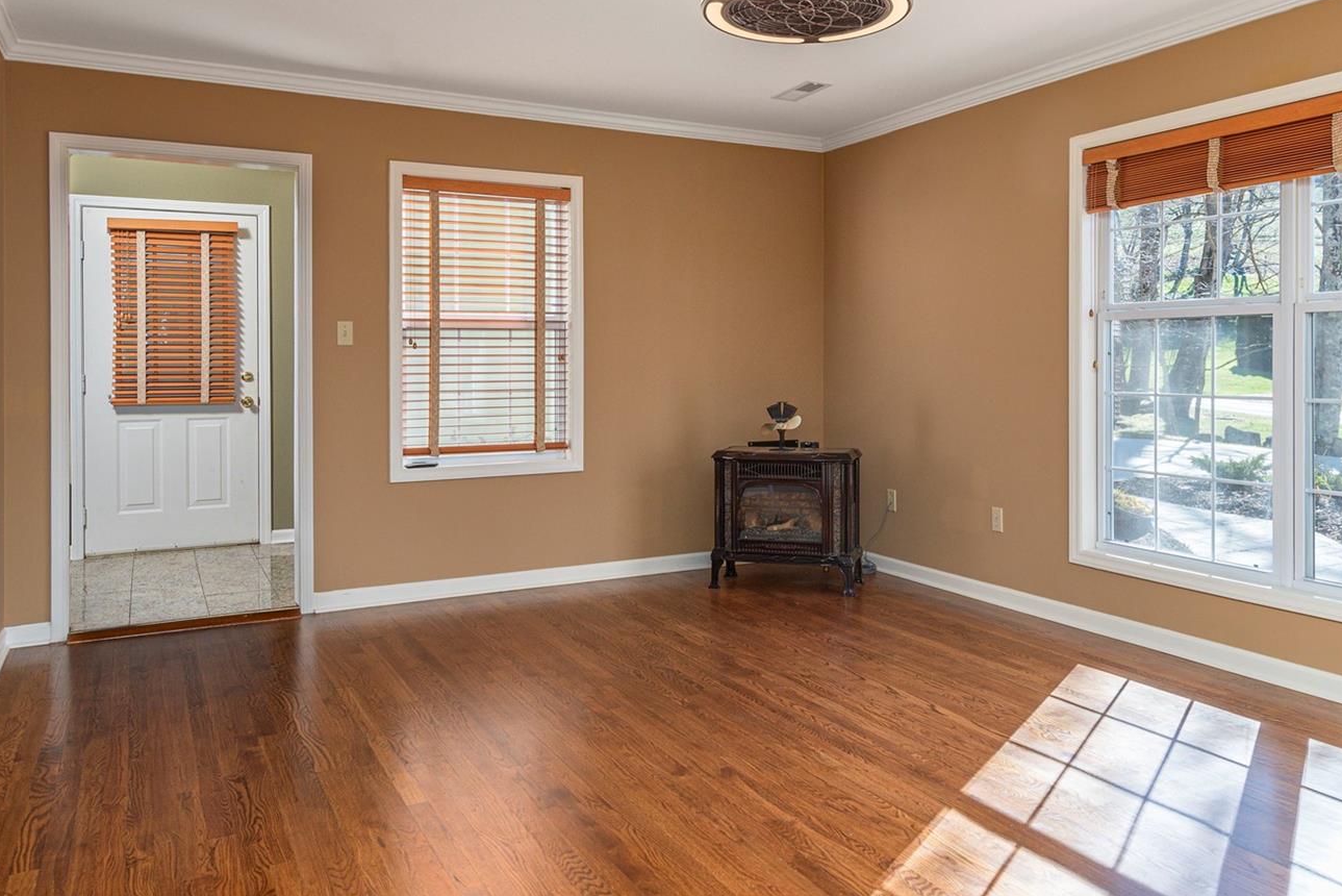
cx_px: 745
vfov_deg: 47.7
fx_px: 1007
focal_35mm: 27
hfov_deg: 67.2
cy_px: 358
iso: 320
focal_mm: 17
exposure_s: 1/125
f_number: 7.1
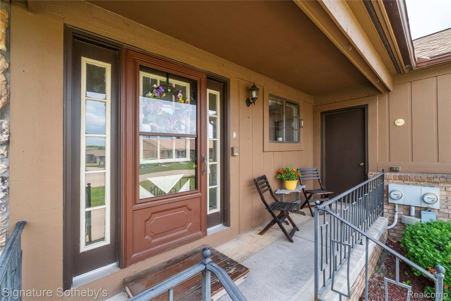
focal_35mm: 15
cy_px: 150
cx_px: 226
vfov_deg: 77.3
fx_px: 188
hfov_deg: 100.4
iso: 640
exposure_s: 1/60
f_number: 8
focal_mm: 10
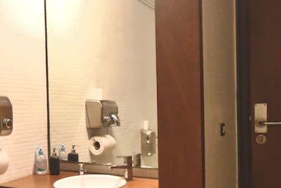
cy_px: 125
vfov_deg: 31.7
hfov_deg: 45.6
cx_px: 93
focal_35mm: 42
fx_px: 328
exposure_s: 1/100
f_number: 4
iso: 3200
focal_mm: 10
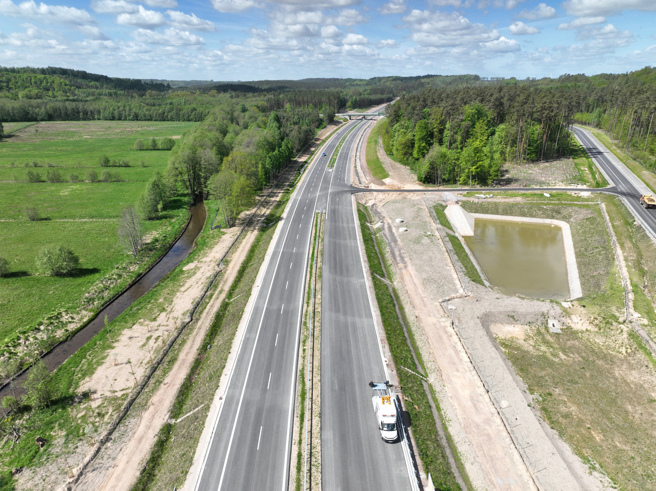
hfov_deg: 71.6
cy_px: 246
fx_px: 455
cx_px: 328
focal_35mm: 24
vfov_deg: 56.8
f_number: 2.8
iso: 100
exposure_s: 1/1600
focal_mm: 12.29
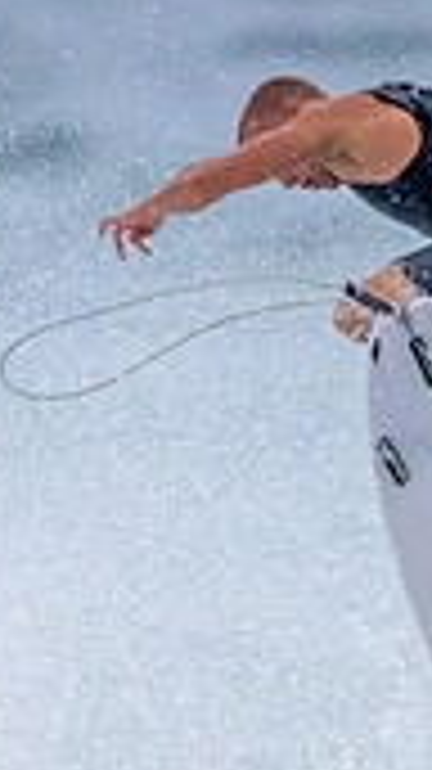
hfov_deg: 0.4
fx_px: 70545
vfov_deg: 0.6
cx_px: 551
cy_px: 799
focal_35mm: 3459
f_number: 6.3
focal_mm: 800
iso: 3600
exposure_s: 1/2000
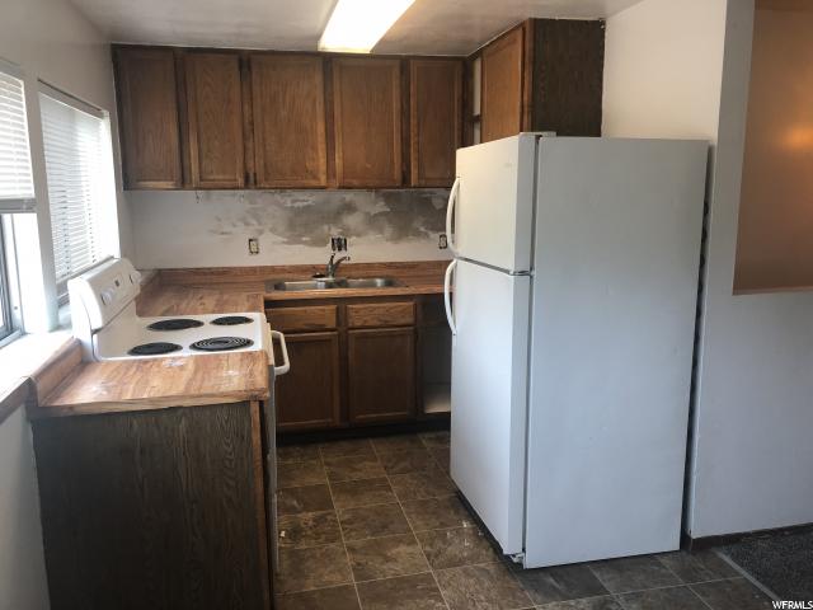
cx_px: 406
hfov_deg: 63.4
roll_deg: -0.2
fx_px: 658
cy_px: 305
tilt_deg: -9.7
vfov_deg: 49.7
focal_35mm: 28
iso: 25
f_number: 1.8
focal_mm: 4
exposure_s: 1/40
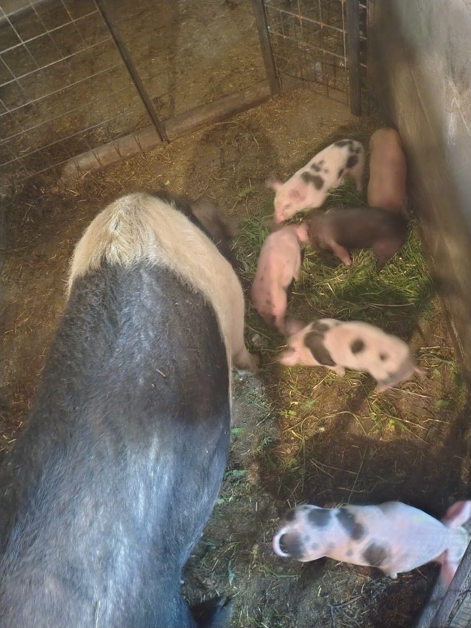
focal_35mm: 25
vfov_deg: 69.4
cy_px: 314
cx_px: 236
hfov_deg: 54.9
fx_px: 453
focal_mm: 4.71
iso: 8192
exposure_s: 1/8.01
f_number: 1.7
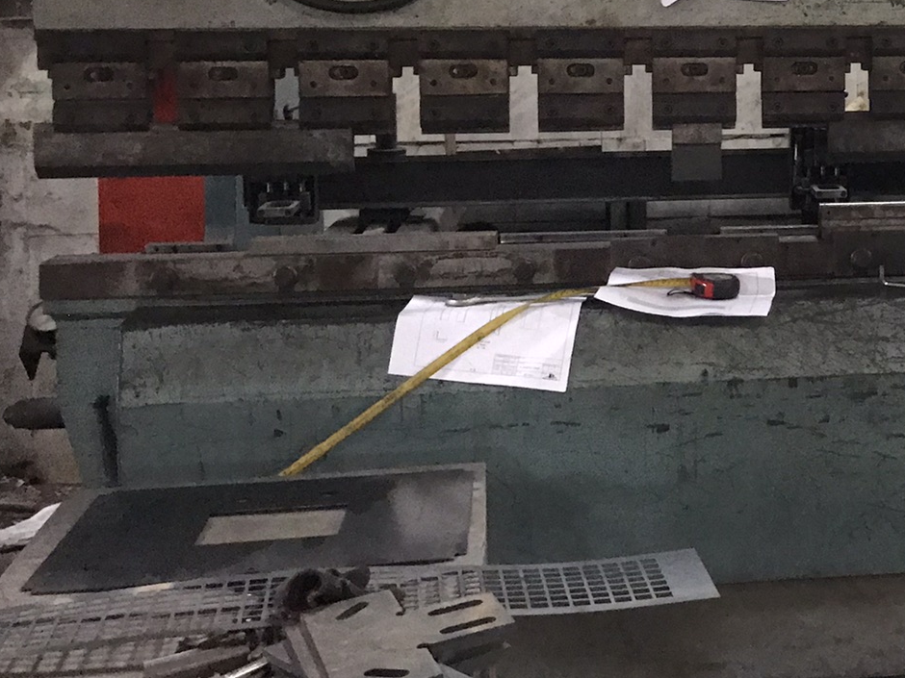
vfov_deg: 23.5
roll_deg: +0.2
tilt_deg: -2.1
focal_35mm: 61
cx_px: 889
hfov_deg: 29.7
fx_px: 1595
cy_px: 82
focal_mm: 3.99
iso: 80
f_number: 1.8
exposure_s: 1/4
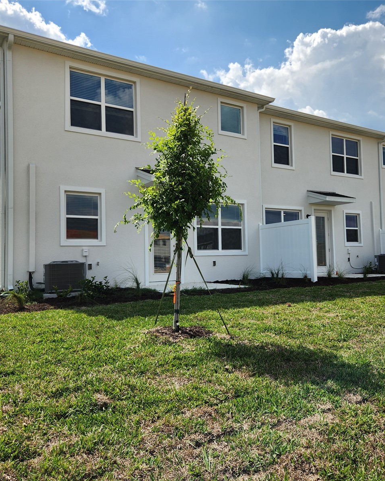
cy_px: 241
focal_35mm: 30
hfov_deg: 48.3
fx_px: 427
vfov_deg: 58.8
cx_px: 222
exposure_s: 1/2088
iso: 20
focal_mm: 5.4
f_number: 1.8
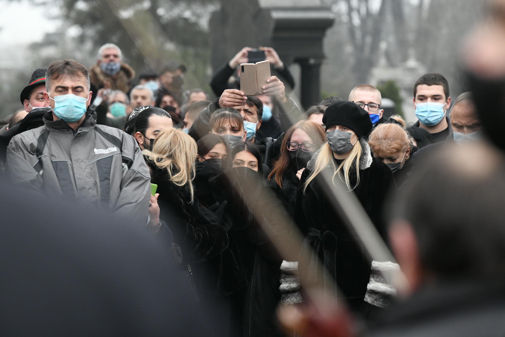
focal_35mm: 200
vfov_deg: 6.9
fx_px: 2805
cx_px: 252
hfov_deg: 10.3
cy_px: 168
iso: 2000
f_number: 5.6
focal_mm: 200
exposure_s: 1/200
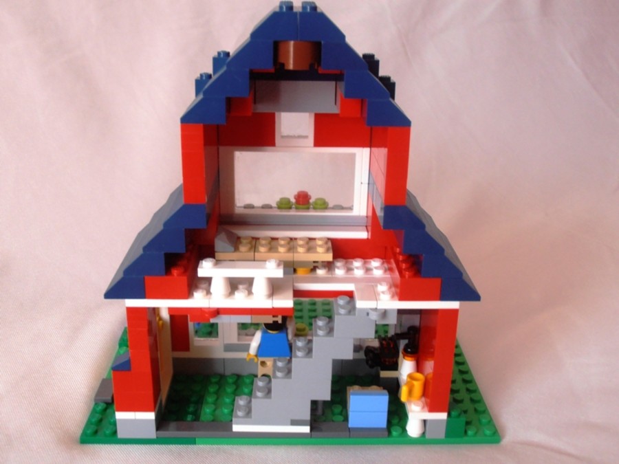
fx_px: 787
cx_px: 310
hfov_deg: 42.9
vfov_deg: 32.9
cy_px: 232
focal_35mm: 44
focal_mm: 7.87
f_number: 4.2
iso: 125
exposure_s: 1/25
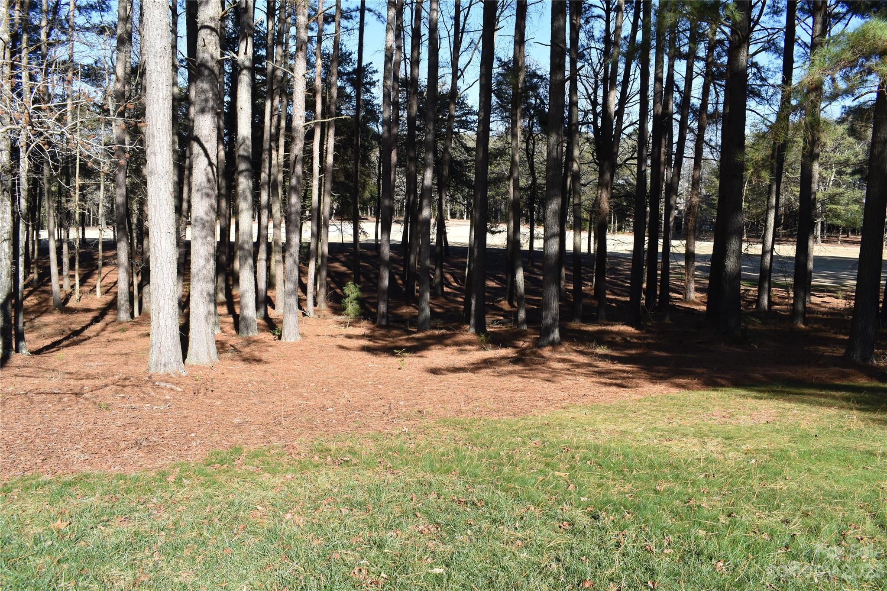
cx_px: 444
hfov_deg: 61.9
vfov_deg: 43.6
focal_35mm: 30
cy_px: 296
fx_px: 739
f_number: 8
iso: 200
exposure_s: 1/250
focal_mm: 20
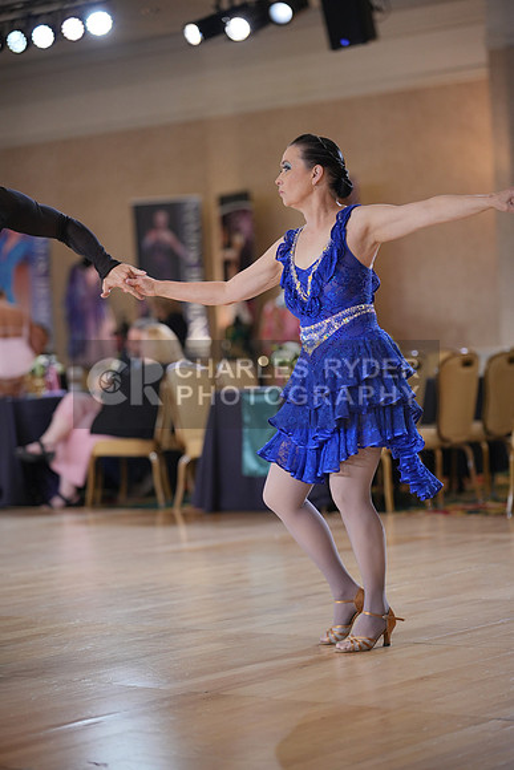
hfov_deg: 14.9
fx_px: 1969
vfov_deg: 22.1
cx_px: 257
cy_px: 385
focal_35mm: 92
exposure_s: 1/500
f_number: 2
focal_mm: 92
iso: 1000
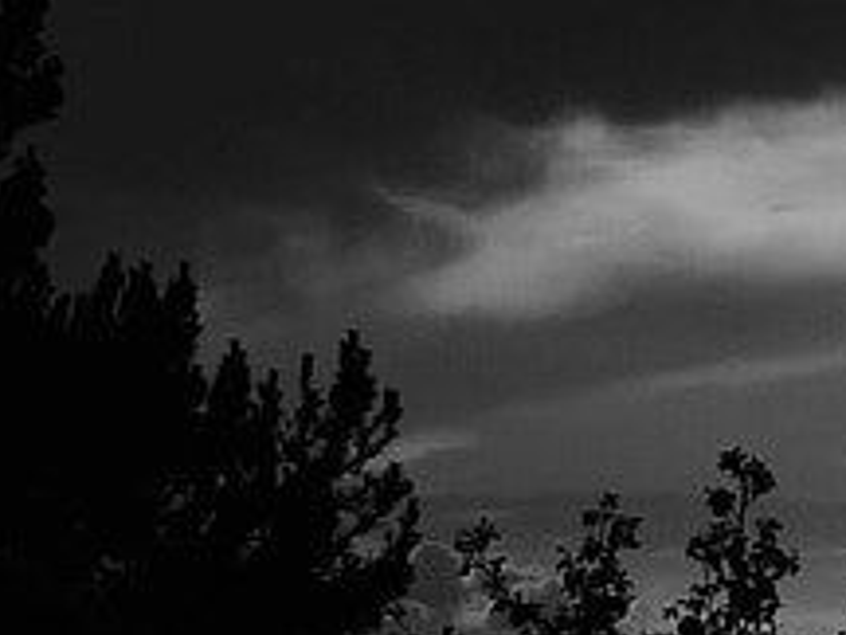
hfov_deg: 7.2
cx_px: 1594
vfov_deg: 5.5
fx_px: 6525
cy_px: -67
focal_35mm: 267
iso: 200
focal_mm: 14
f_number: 3.5
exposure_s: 1/6400
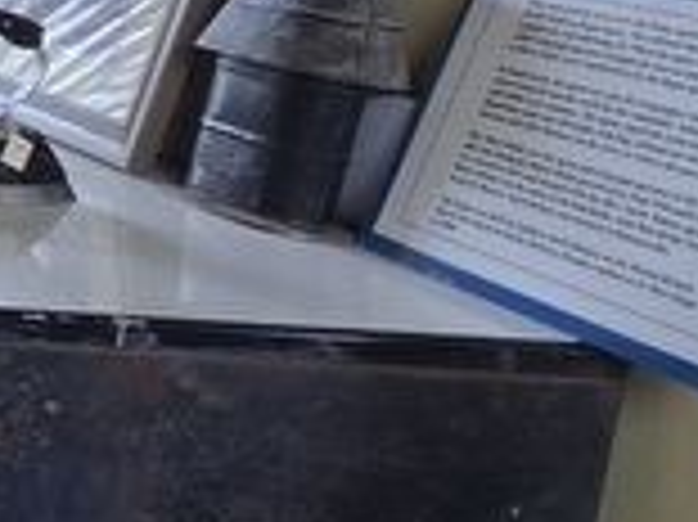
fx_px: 1350
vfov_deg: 20.9
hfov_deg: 15.9
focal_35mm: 67
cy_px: -50
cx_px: -919
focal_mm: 2.2
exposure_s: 1/60.2
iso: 80
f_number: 2.2
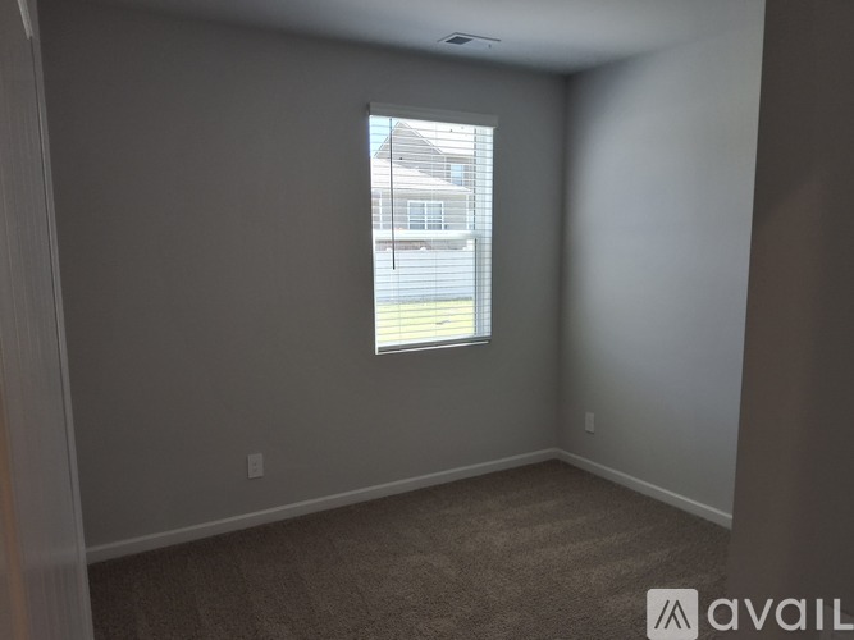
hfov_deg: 69.4
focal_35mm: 25
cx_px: 427
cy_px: 320
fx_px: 617
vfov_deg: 54.9
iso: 64
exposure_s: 1/120
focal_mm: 3.08
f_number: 2
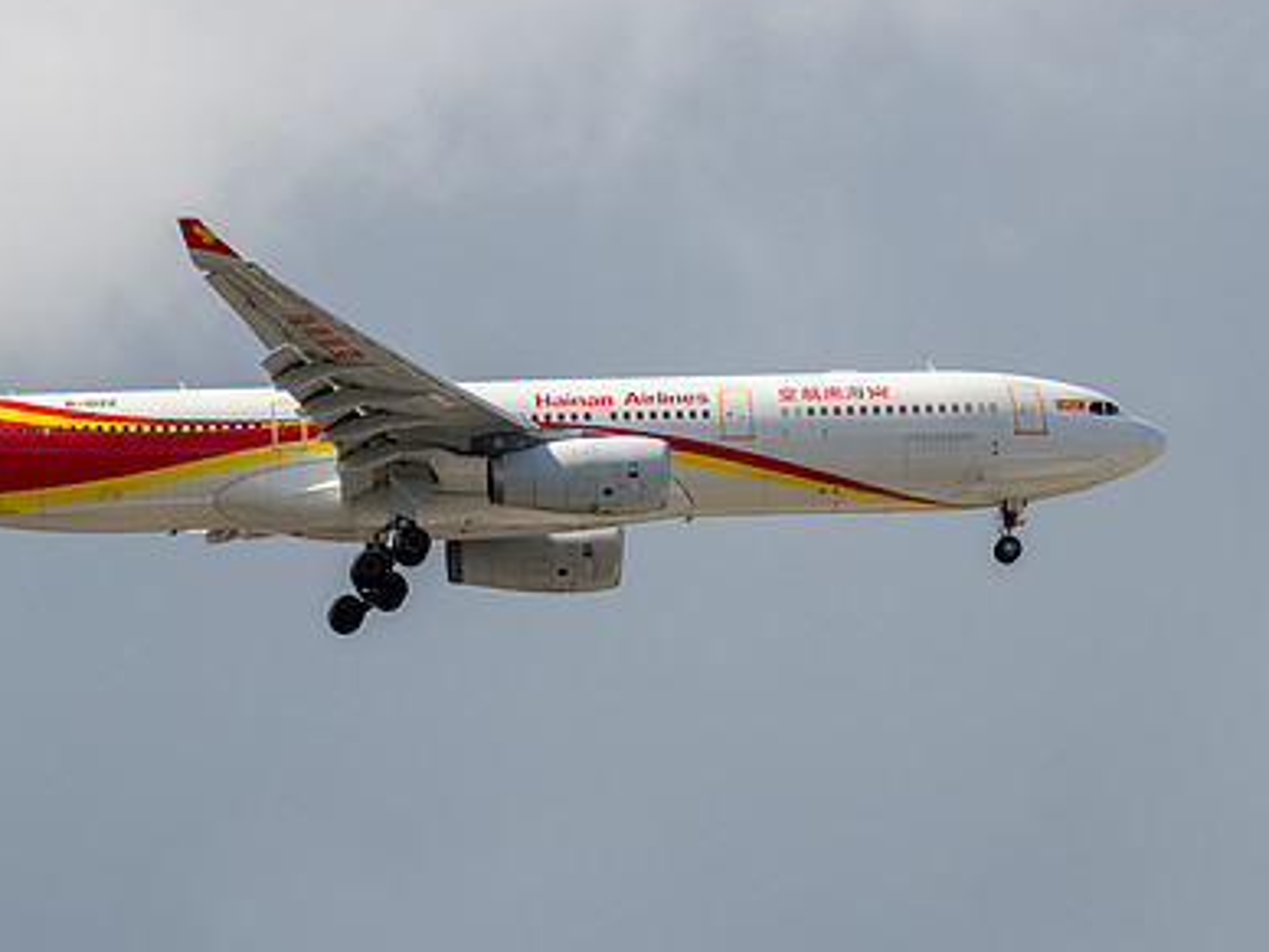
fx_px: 18953
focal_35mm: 517
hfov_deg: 3.8
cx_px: 445
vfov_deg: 2.9
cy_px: 433
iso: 800
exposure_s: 1/1600
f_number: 13
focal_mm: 360
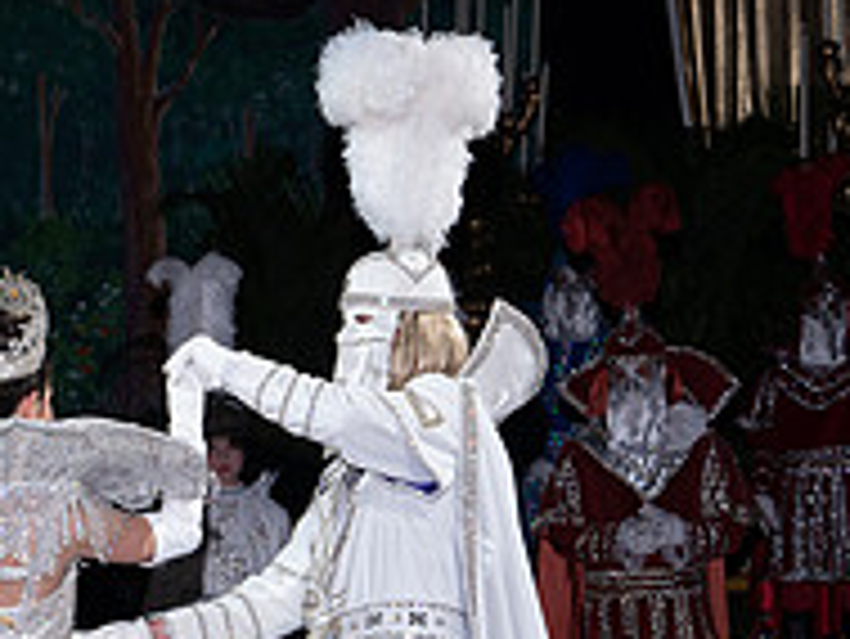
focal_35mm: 160
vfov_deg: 9.3
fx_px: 3931
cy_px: 522
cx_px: 306
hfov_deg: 12.3
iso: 400
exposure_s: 1/200
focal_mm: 70
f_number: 6.3
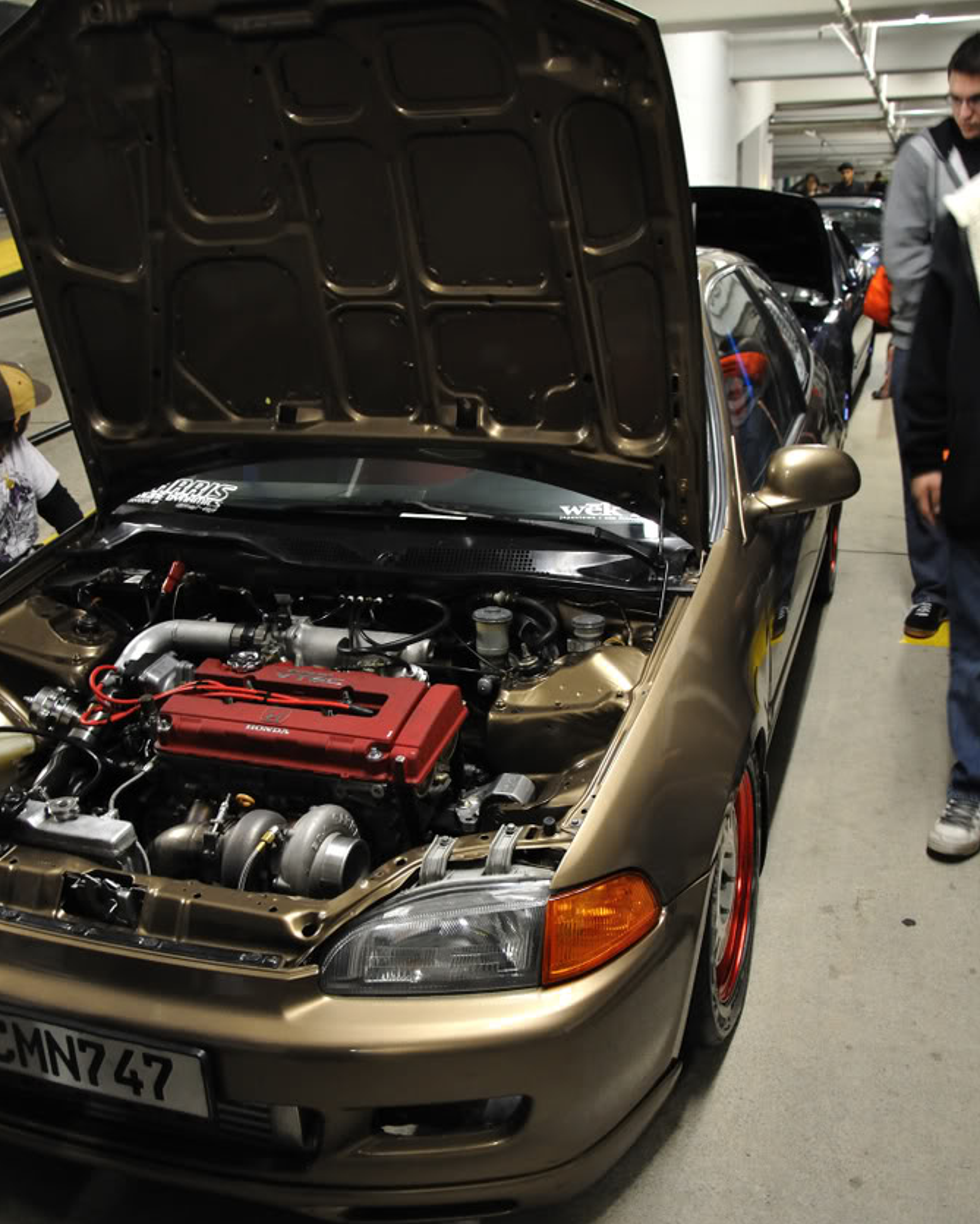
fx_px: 1124
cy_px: 678
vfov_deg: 57.0
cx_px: 483
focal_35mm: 31
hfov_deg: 47.1
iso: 1250
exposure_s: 1/8
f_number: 3.5
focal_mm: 18
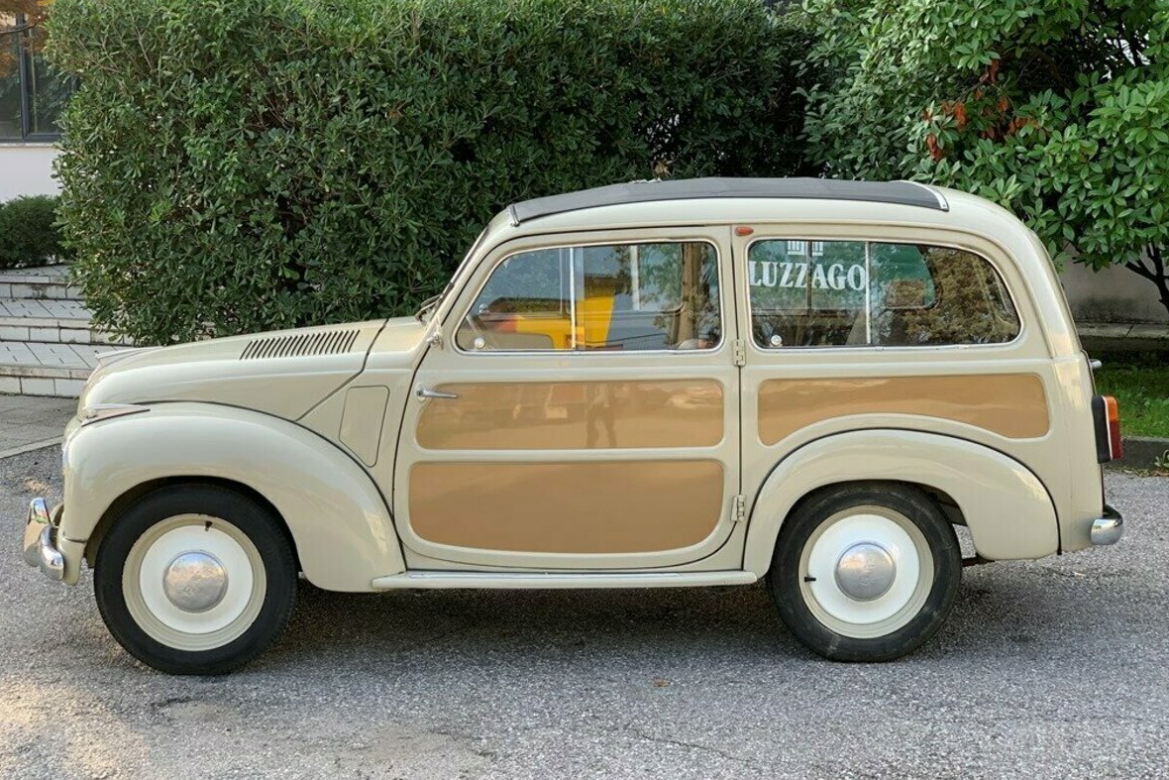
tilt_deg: -7.0
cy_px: 384
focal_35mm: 55
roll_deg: -0.1
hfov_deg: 36.2
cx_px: 588
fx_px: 1786
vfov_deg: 24.6
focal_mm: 6
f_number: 2.4
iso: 16
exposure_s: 1/122
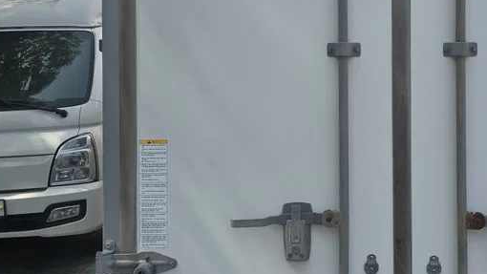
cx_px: 363
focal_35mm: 59
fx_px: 762
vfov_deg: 20.3
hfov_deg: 34.7
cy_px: 83
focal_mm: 6.3
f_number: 1.7
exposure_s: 1/518
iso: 12
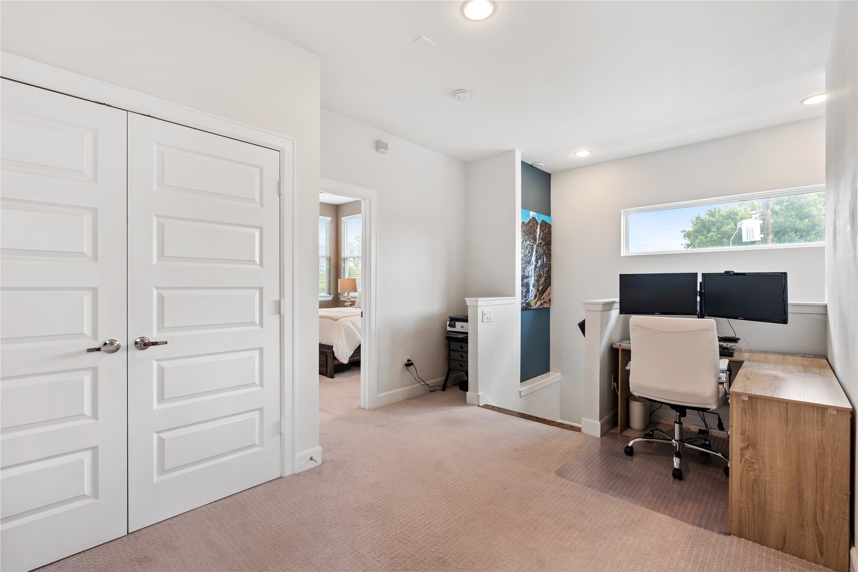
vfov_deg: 73.7
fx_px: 381
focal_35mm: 16
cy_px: 286
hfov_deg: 96.7
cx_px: 429
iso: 100
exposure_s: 1/10
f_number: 5.6
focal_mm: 16
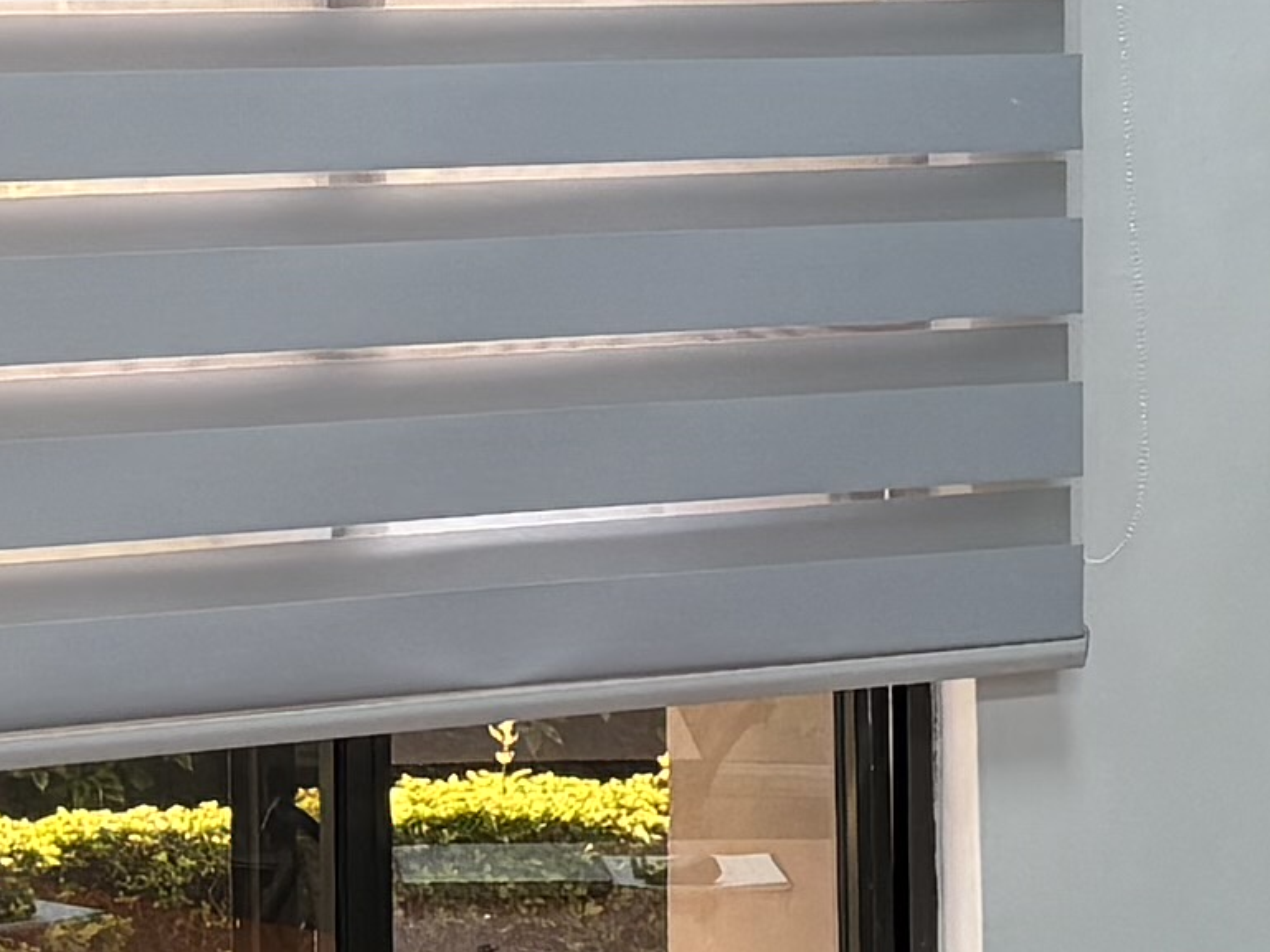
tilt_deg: +0.5
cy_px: -12
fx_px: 7082
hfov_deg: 10.2
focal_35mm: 193
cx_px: 344
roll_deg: -0.1
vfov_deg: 7.7
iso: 50
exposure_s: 1/100
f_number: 1.6
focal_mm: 5.96
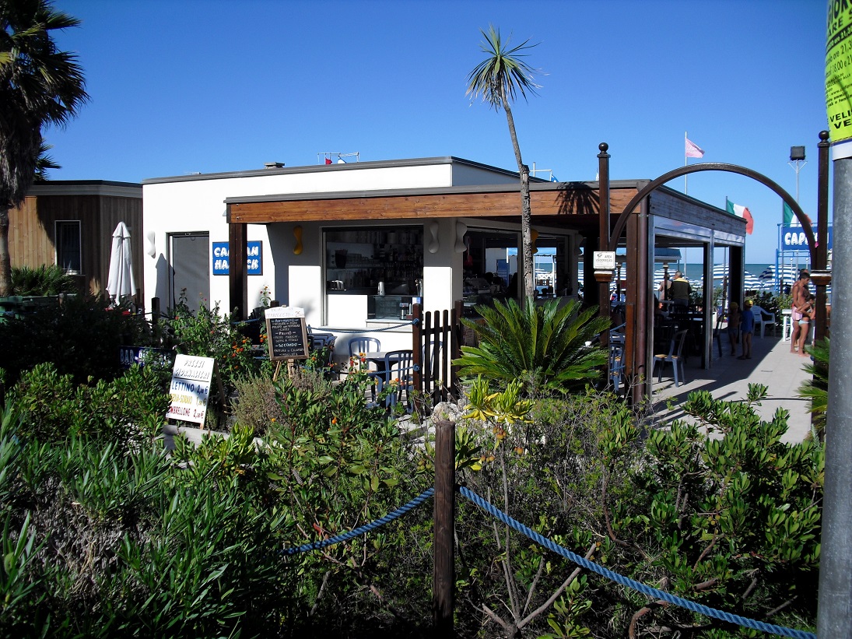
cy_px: 320
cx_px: 426
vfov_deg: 39.6
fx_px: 886
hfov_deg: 51.4
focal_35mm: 36
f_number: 7.8
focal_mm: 6.3
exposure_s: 1/200
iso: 64
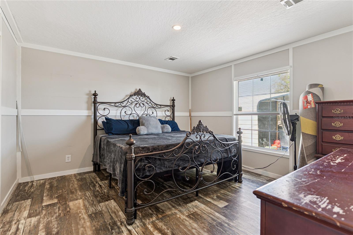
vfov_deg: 70.4
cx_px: 176
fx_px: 167
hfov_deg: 93.3
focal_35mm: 17
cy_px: 118
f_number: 2.8
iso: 100
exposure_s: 1/15
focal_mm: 11.4
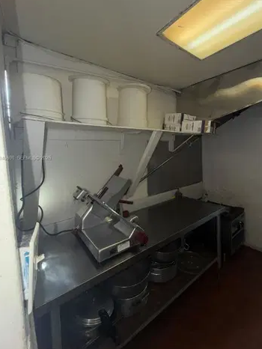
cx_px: 139
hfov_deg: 78.1
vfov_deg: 94.2
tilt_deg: -3.3
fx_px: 161
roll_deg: +1.1
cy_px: 158
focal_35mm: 16
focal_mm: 2.22
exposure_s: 1/60
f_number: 2.2
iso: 32
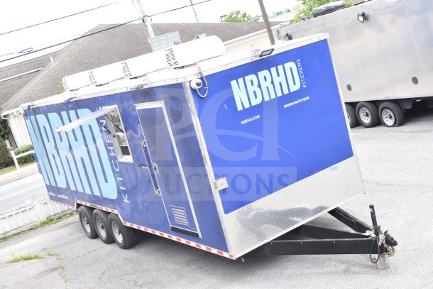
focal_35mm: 51
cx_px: 216
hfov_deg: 38.9
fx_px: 614
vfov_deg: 26.5
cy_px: 144
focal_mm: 34
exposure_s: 1/125
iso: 200
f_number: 5.6
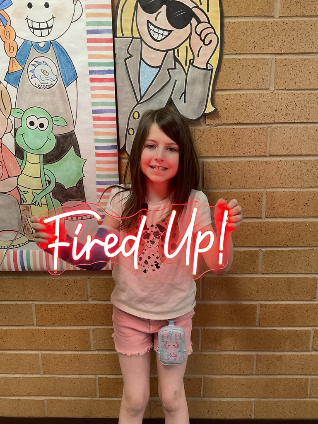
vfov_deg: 61.7
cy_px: 212
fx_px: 355
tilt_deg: -14.5
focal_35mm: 29
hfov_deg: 48.2
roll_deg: +0.4
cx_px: 159
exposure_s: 1/60
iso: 160
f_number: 1.8
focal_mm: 3
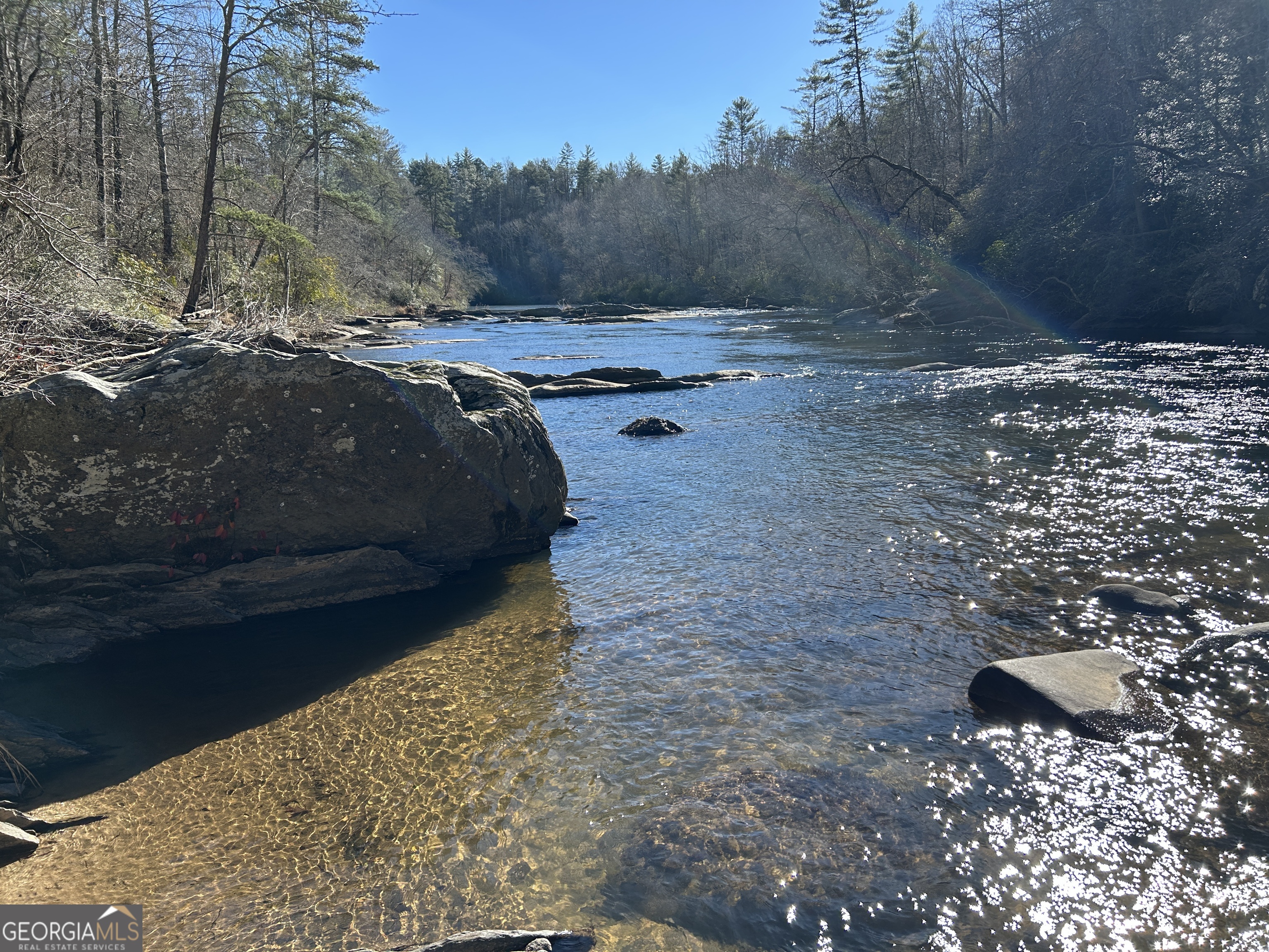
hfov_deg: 67.3
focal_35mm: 26
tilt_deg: -11.7
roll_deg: +2.2
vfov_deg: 53.1
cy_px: 476
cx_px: 634
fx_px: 953
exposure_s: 1/1838
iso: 50
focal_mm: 5.7
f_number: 1.5
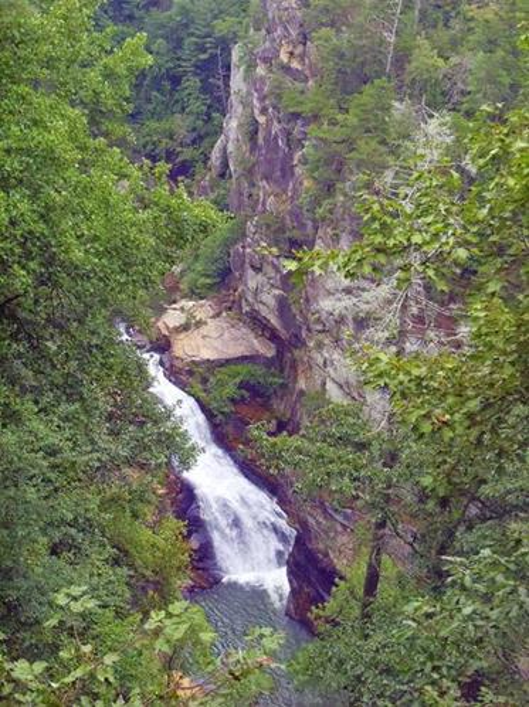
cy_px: 354
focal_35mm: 52
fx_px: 1062
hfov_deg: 28.0
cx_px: 264
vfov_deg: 36.9
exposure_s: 1/160
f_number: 5
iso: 400
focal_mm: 9.39
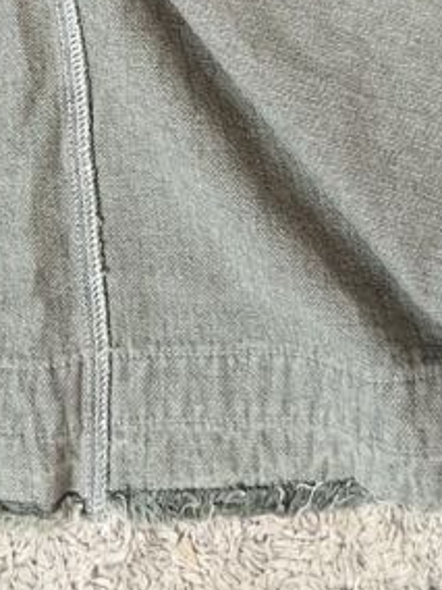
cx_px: 185
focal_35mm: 99
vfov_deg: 16.4
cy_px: -501
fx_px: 1685
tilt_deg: -85.1
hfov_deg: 14.9
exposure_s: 1/50
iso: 200
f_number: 1.8
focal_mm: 4.25
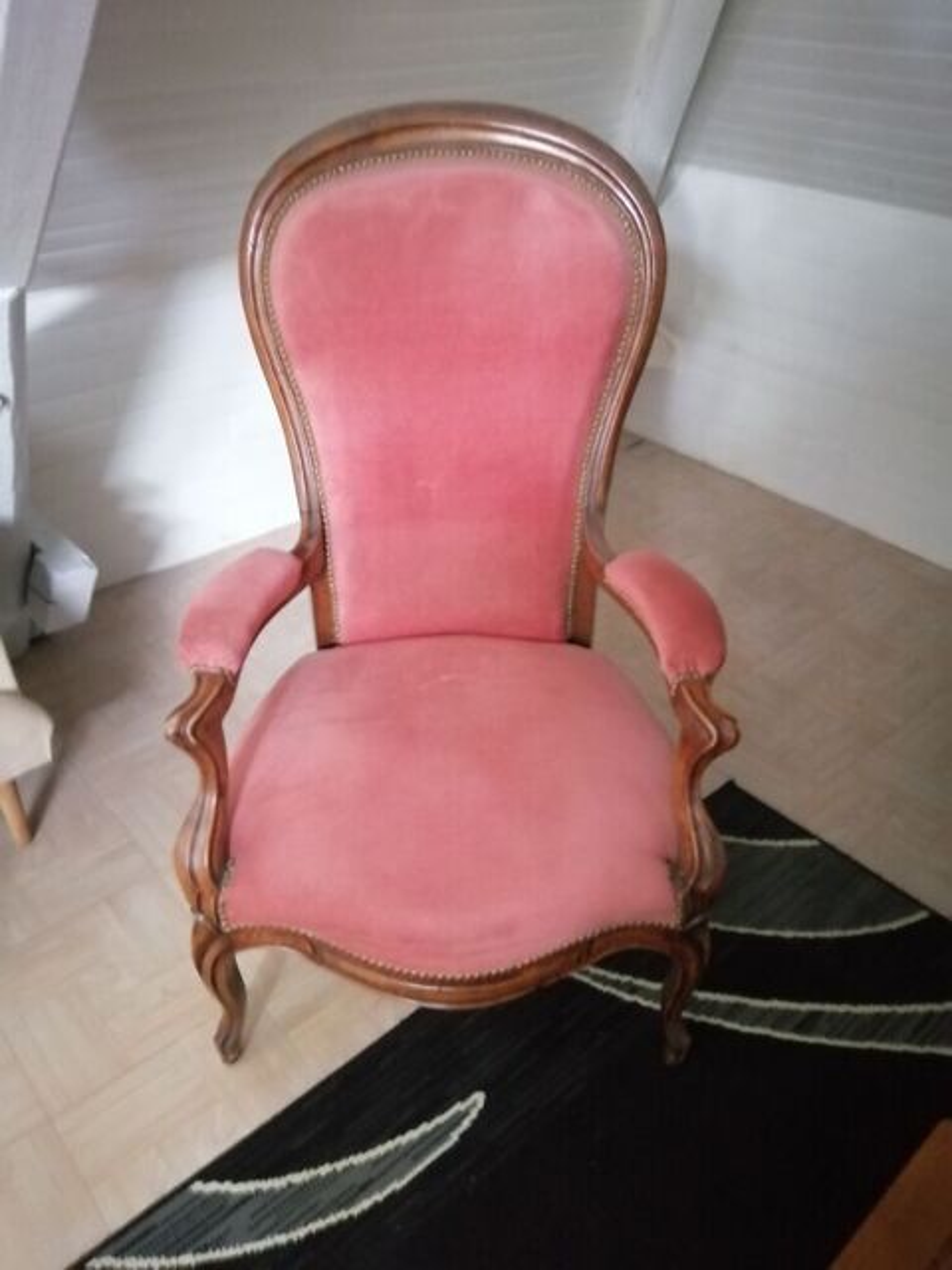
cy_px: 635
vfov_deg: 67.3
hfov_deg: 53.1
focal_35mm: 26
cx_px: 476
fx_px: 953
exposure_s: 1/12.5
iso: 1250
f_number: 1.8
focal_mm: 3.6
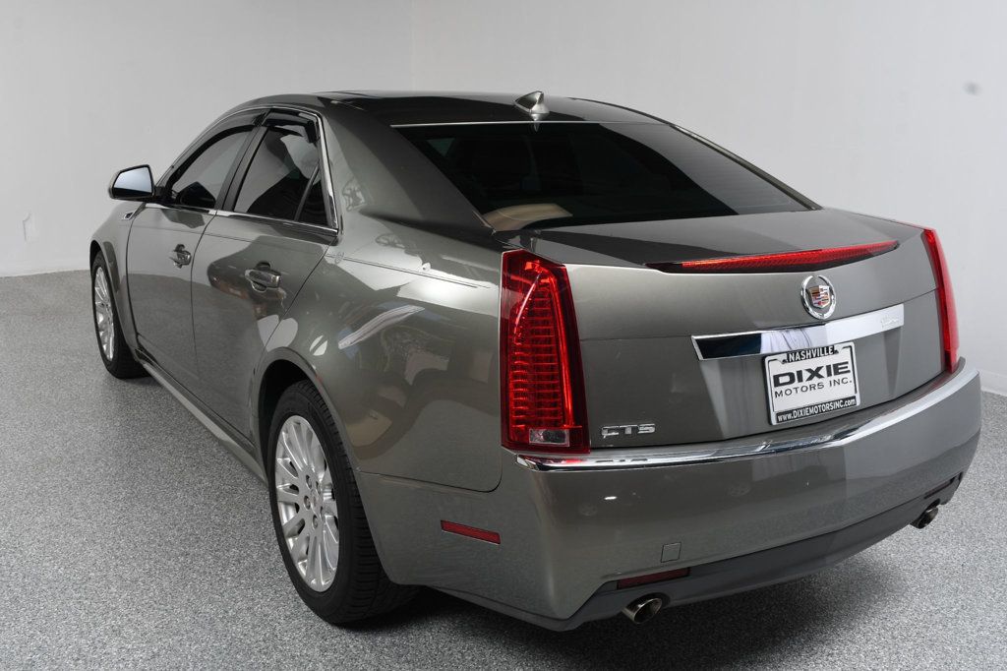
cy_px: 336
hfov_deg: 53.1
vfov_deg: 36.8
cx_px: 504
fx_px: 1007
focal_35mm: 36
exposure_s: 1/160
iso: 100
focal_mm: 24
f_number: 10
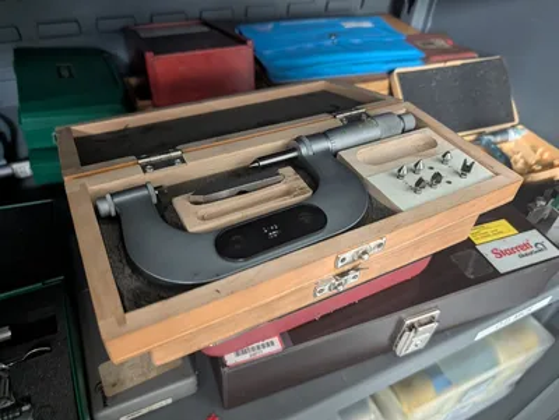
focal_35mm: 24
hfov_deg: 71.5
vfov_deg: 56.9
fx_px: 388
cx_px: 280
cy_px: 210
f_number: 1.68
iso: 1535
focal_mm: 6.9
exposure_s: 1/53.5
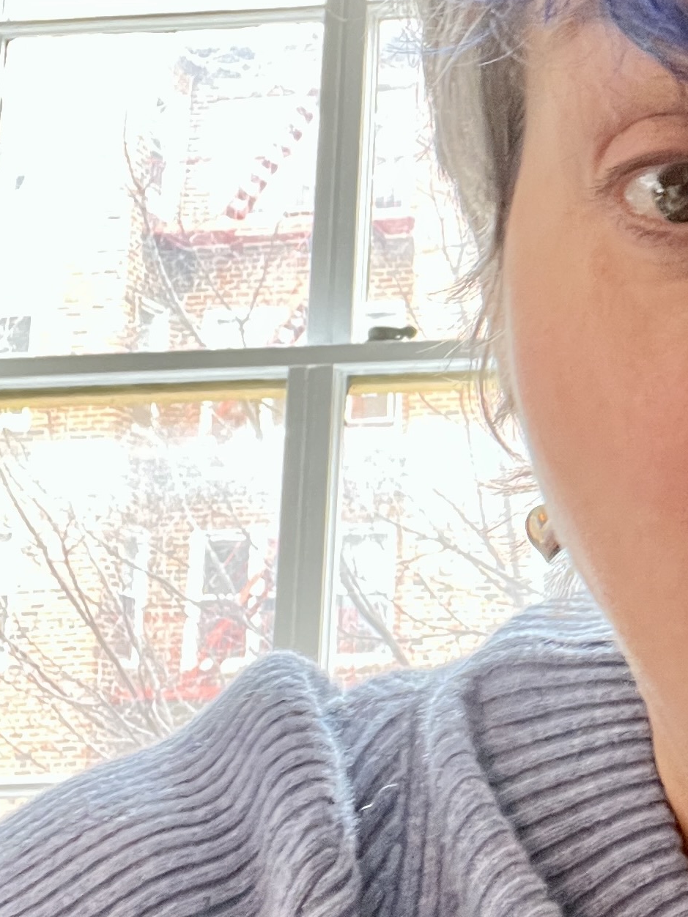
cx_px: 841
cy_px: 290
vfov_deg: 26.2
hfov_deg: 18.8
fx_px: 1961
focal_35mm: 74
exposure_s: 1/30
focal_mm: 2.71
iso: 400
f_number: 2.2
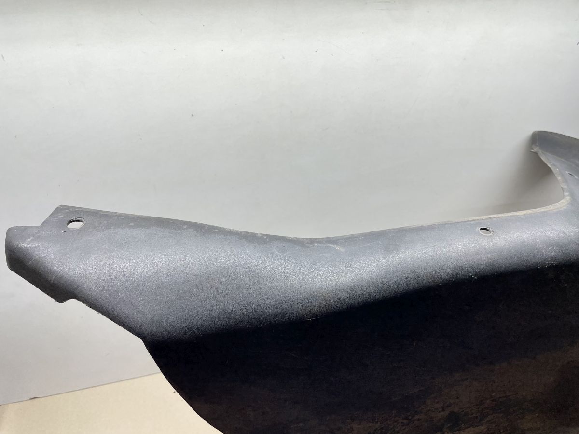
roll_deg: -1.4
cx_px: 290
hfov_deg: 67.3
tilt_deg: -34.2
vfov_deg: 53.1
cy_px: 217
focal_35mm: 26
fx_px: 435
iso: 50
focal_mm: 4.2
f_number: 1.6
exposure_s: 1/100
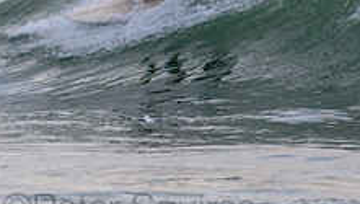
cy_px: -63
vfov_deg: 0.6
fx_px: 19681
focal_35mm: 2059
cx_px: 129
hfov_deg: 1.0
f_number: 5.6
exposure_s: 1/2000
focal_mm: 500
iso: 1400
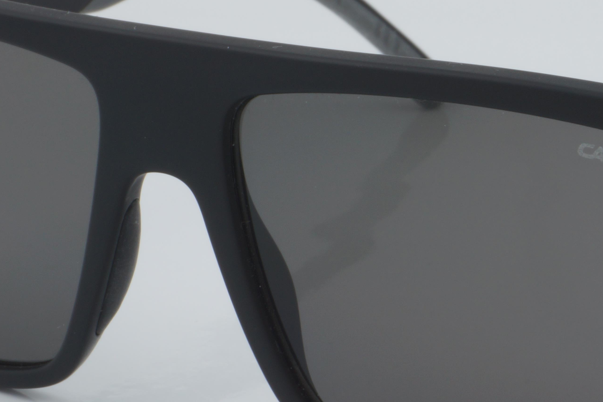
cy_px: 216
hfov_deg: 11.7
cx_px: 443
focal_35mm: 175
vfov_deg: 7.8
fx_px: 2931
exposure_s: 1/4
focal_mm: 50
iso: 100
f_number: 32
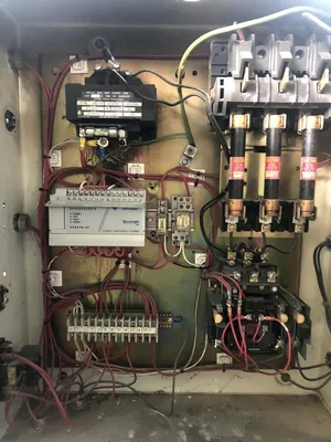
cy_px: 221
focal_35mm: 28
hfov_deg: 49.7
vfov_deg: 63.4
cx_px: 166
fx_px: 357
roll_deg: -1.3
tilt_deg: -7.3
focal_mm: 4
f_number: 1.8
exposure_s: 1/8
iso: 100
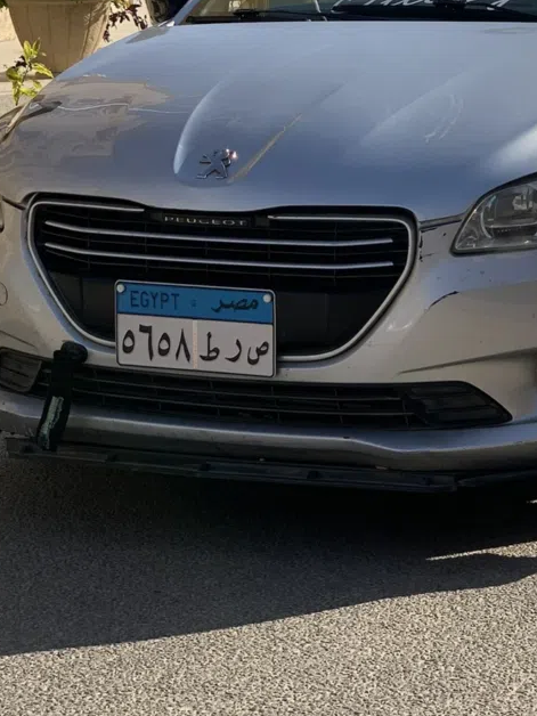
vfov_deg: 17.2
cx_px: 475
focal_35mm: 113
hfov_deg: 13.0
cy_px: 107
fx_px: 2337
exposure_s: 1/1261
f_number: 2.4
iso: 16
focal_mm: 6
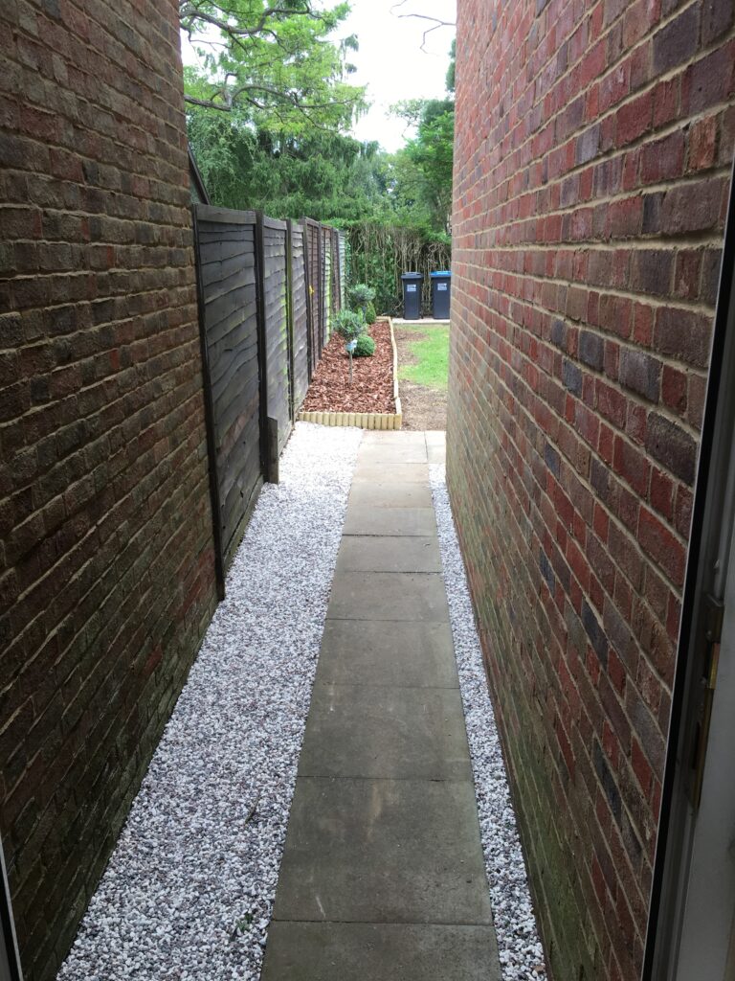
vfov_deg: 61.7
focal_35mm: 29
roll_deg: -1.0
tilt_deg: -16.5
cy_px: 490
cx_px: 368
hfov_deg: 48.2
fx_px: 821
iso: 25
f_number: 2.2
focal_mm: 4.15
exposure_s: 1/125
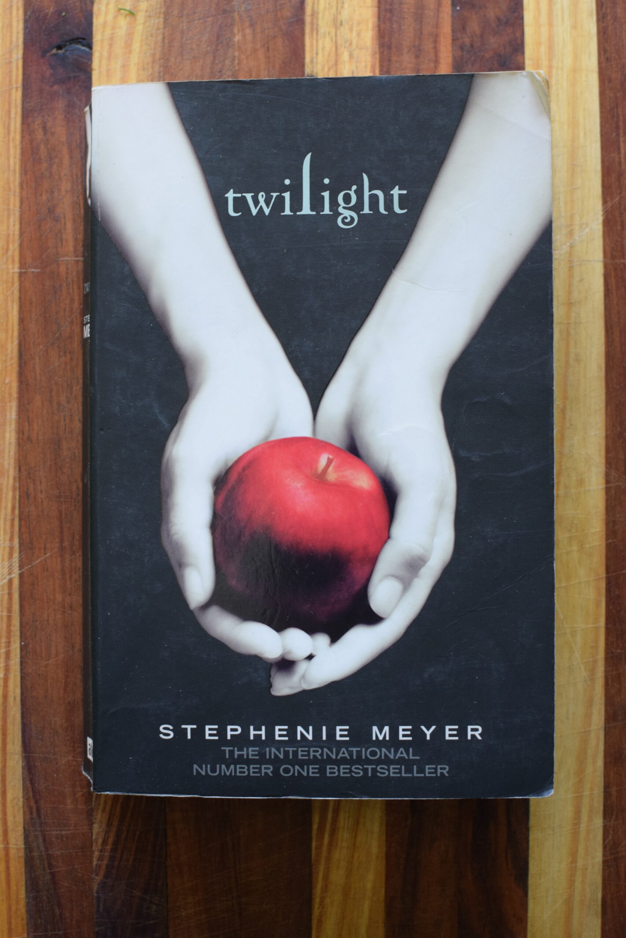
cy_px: 469
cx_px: 313
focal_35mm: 52
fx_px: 1369
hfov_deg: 25.8
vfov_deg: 37.8
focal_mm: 35
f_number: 5.6
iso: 720
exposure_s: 1/125
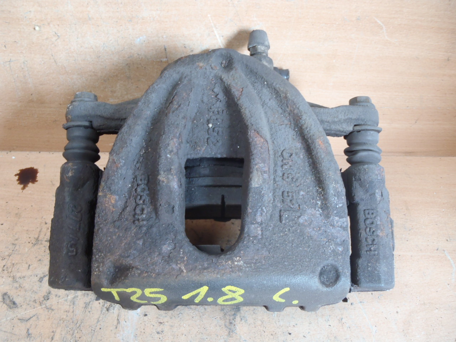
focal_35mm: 38
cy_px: 171
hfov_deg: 49.0
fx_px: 501
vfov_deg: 37.7
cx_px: 228
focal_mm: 6.83
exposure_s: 1/13
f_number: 4.6
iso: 200
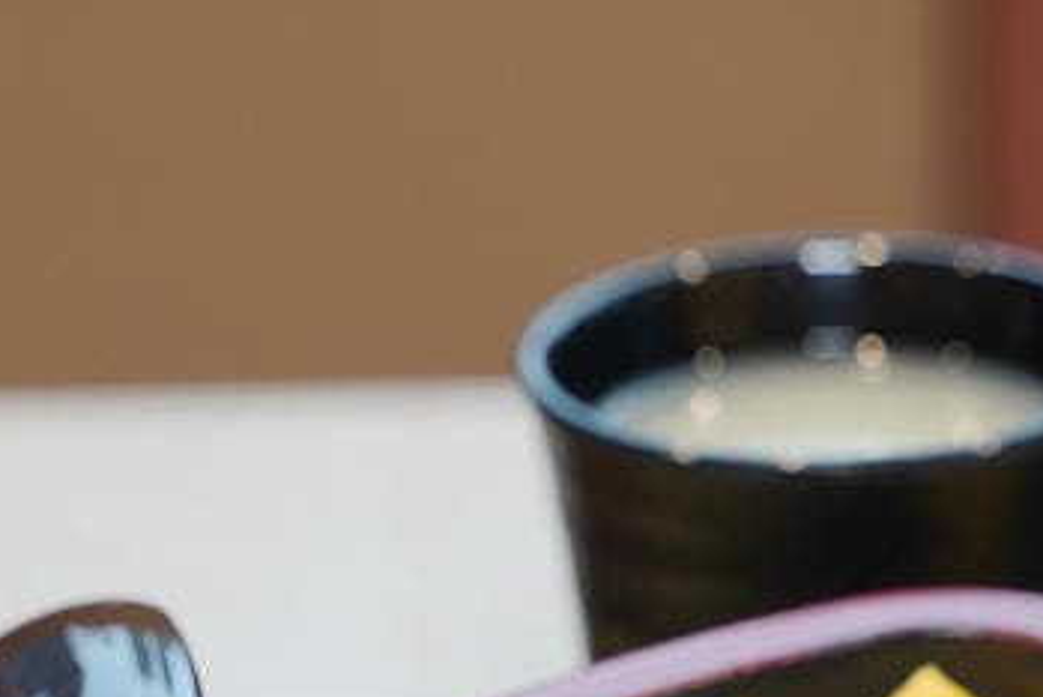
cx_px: 714
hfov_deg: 10.9
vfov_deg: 7.2
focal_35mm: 189
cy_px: 1044
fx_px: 5478
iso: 320
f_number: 4
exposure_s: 1/60
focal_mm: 55
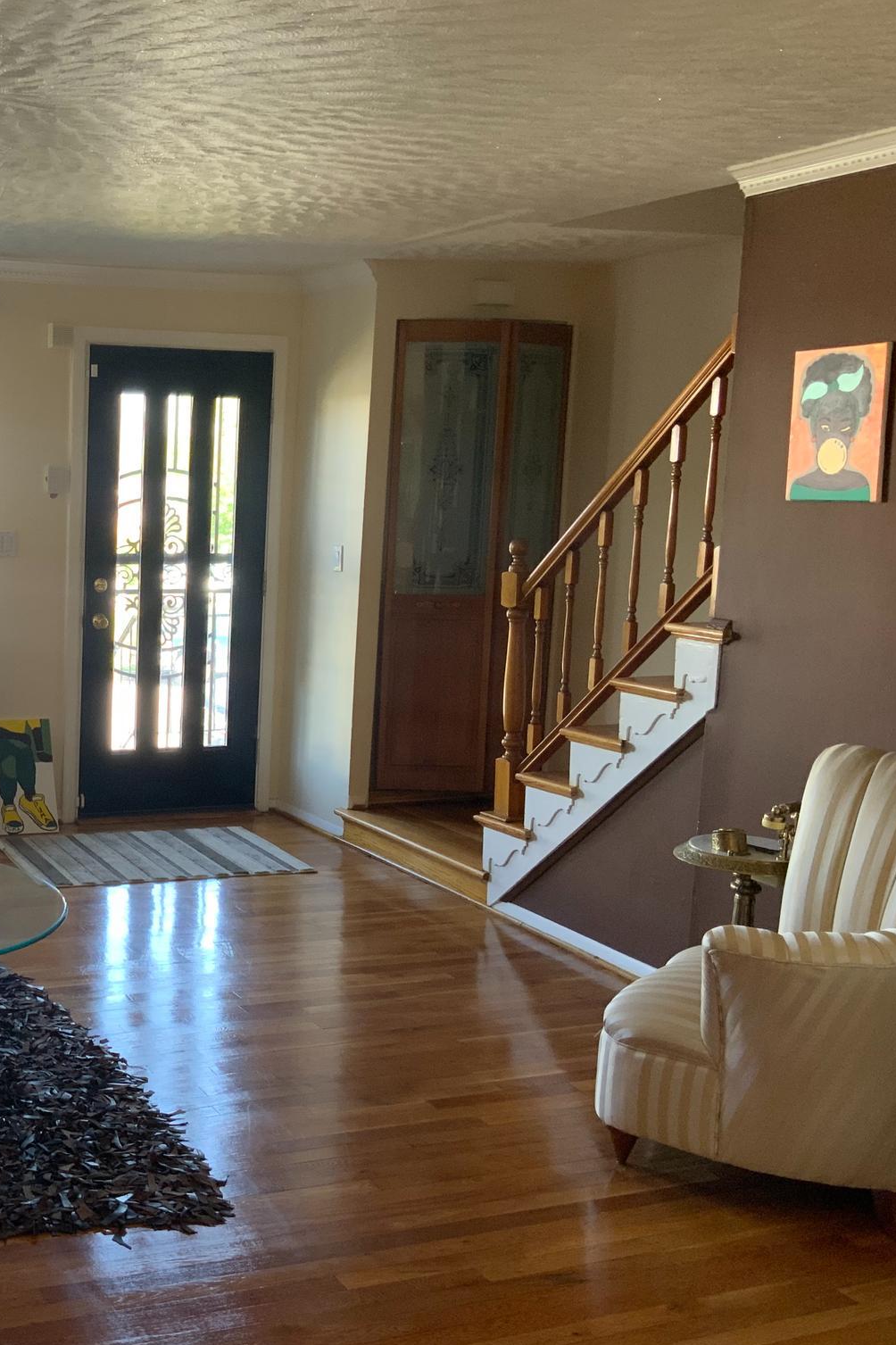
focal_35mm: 41
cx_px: 43
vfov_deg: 47.4
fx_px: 1531
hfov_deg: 30.7
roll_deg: -1.0
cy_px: 670
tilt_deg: -8.3
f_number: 1.8
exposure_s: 1/60
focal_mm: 3
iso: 80
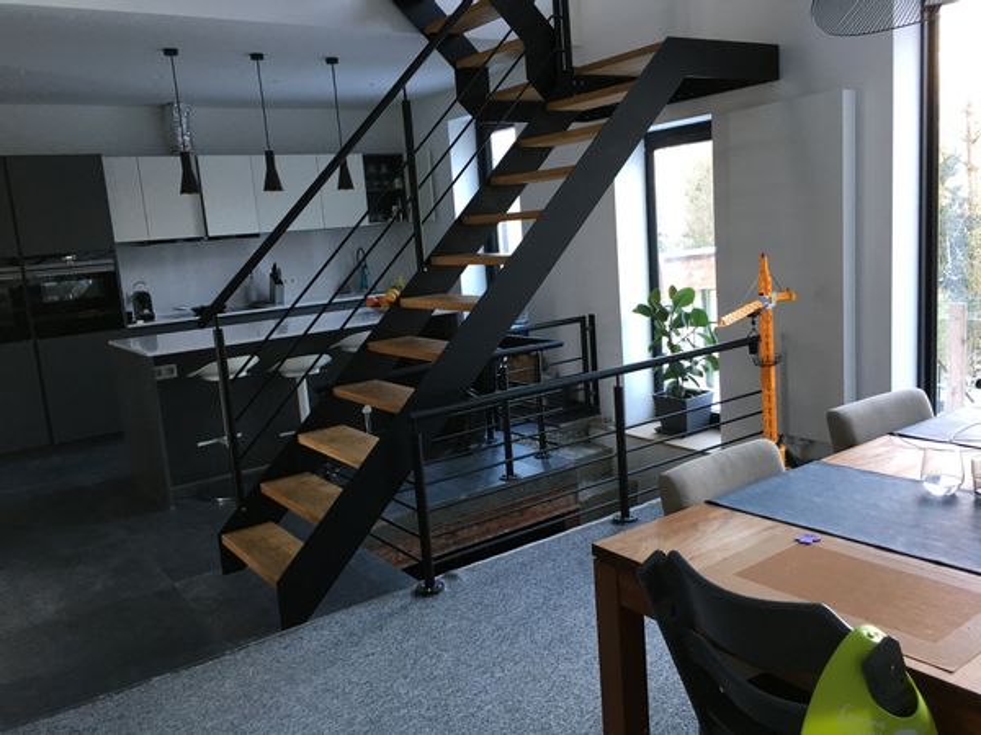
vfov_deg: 48.2
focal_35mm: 29
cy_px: 368
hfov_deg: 61.7
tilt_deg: -10.1
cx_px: 490
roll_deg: +3.9
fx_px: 822
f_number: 2.2
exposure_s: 1/33
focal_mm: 4.15
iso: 125
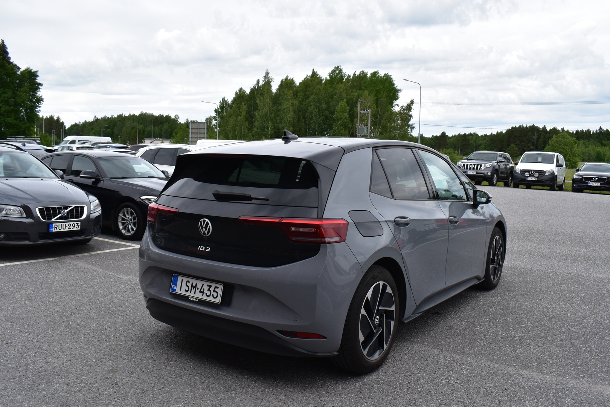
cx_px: 305
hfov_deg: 61.9
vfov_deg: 43.6
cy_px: 204
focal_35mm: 30
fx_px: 508
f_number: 11
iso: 400
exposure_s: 1/500
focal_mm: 20
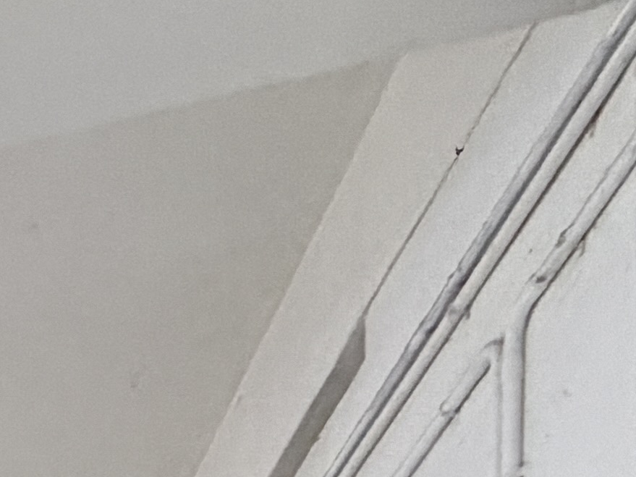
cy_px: 1431
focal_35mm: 91
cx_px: -816
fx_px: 1672
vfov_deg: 10.9
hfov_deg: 15.0
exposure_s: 1/100
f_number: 2.2
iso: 250
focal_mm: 2.22
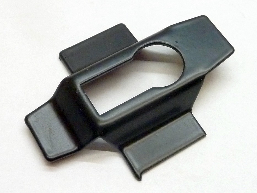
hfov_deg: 60.0
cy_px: 96
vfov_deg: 46.8
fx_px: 223
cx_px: 128
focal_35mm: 30
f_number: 3.4
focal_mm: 5
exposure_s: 1/30
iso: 320
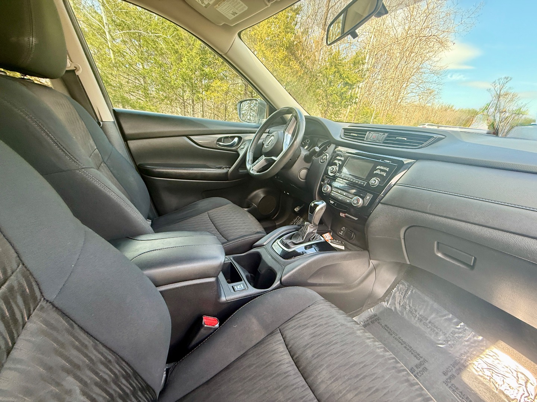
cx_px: 268
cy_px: 201
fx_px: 217
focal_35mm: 14
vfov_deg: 85.7
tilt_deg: -21.0
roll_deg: -5.6
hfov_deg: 102.1
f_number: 2.2
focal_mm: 2.22
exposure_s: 1/99
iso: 200
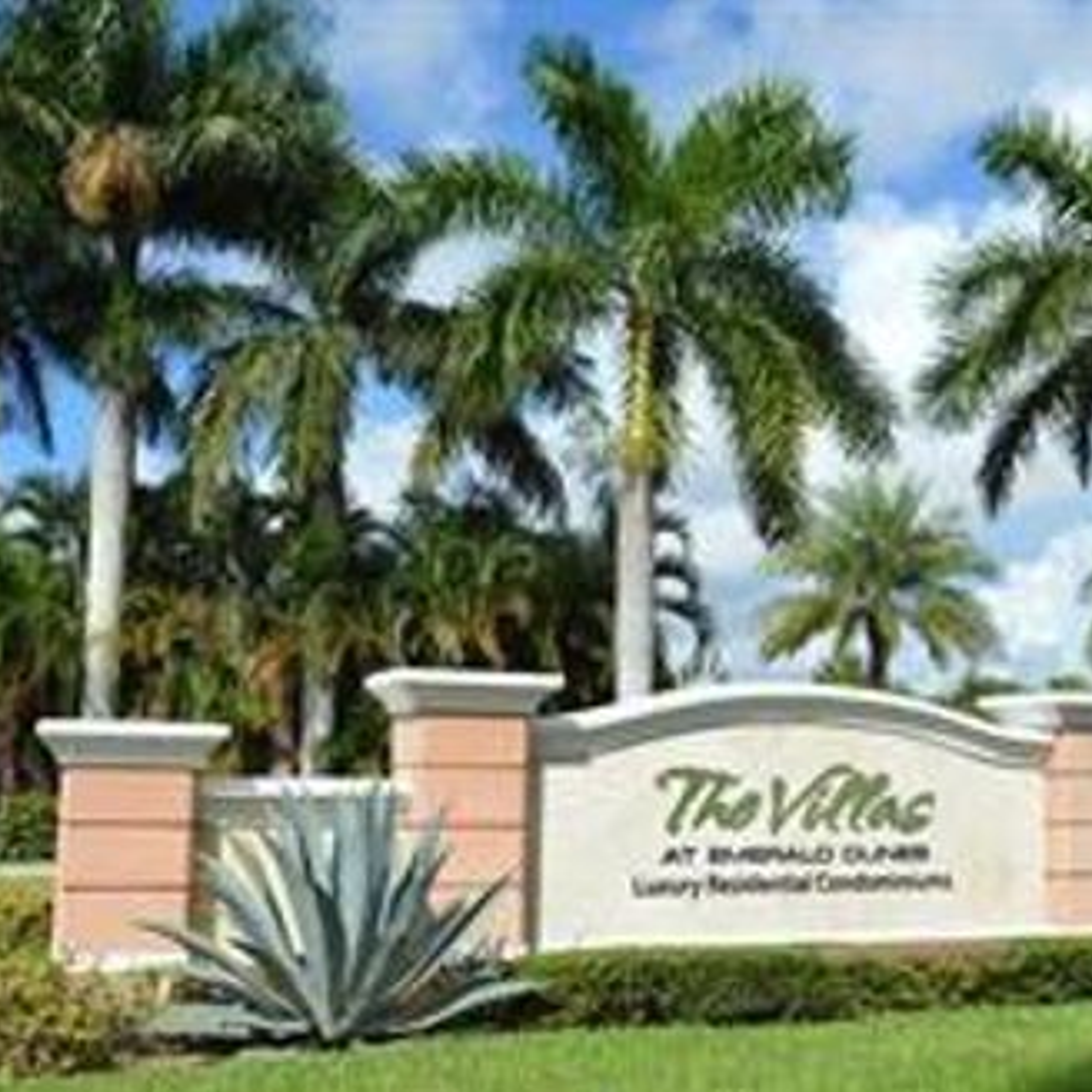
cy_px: 548
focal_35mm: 45
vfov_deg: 37.8
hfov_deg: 37.6
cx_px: 686
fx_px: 1593
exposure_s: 1/320
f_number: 9
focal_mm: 23
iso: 100
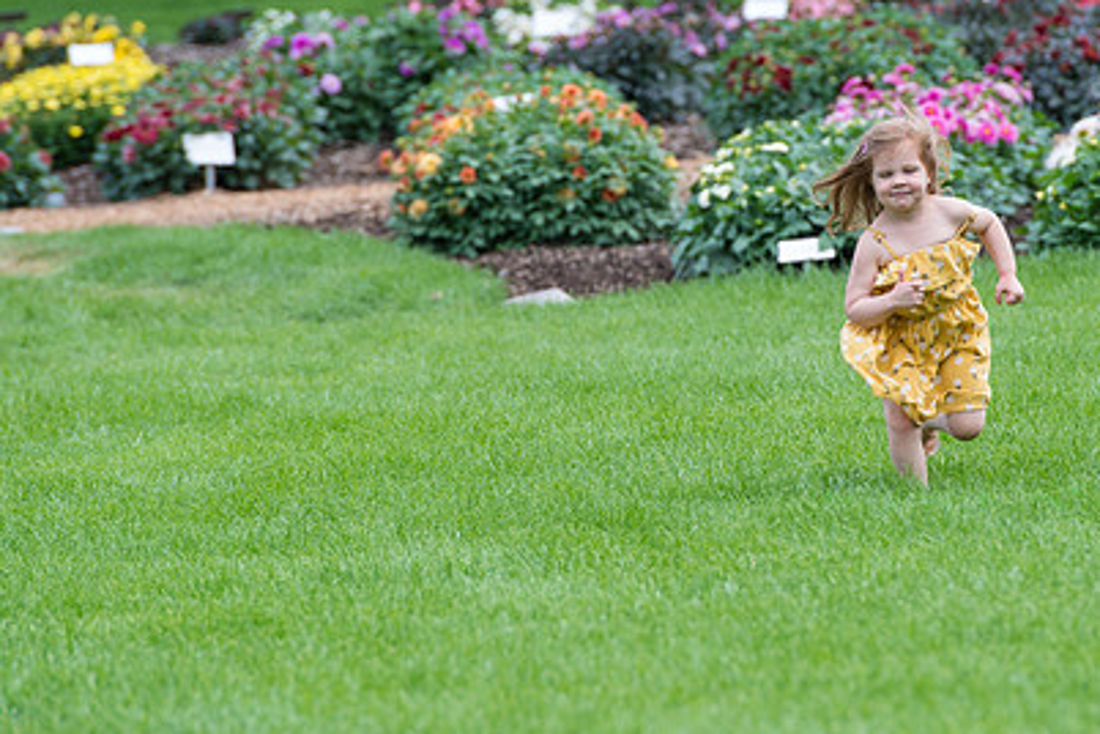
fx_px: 13107
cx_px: 772
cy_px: 246
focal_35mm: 429
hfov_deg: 4.8
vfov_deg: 3.2
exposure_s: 1/250
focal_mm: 200
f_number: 5
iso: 200
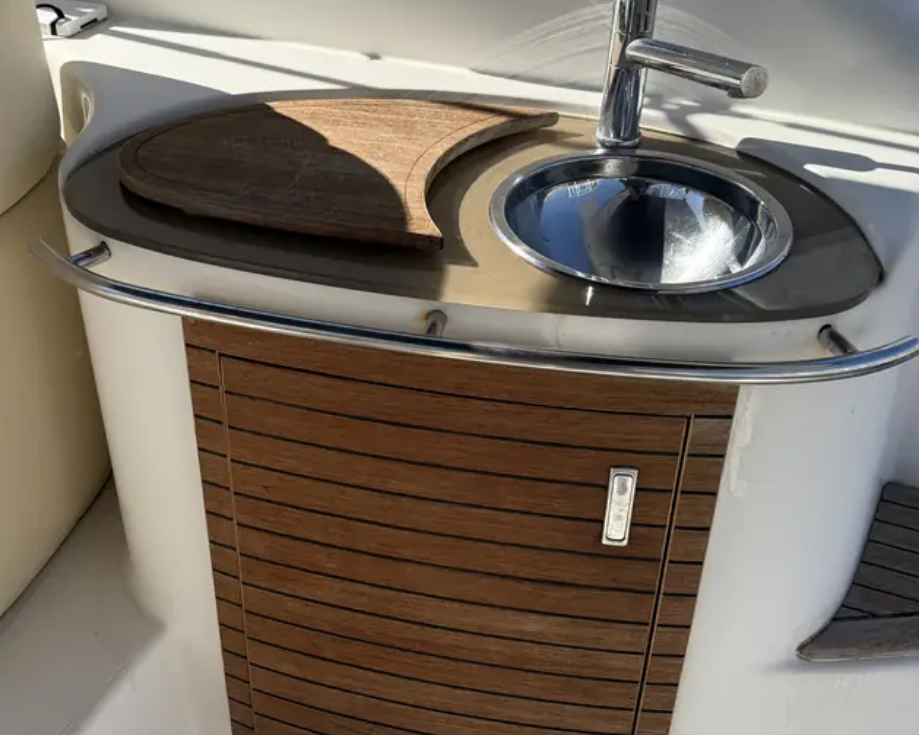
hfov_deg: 47.8
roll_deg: +3.3
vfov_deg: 39.0
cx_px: 396
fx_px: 1033
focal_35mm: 38
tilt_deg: -32.5
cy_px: 294
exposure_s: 1/3953
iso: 80
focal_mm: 6.76
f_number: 1.78
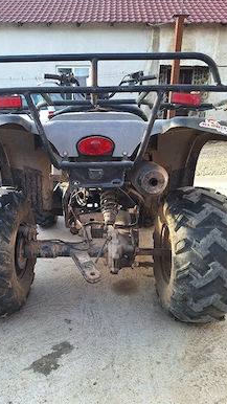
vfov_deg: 71.9
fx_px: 278
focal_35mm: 26
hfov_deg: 44.2
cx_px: 93
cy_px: 203
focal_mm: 5.54
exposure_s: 1/213
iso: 40
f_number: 1.8
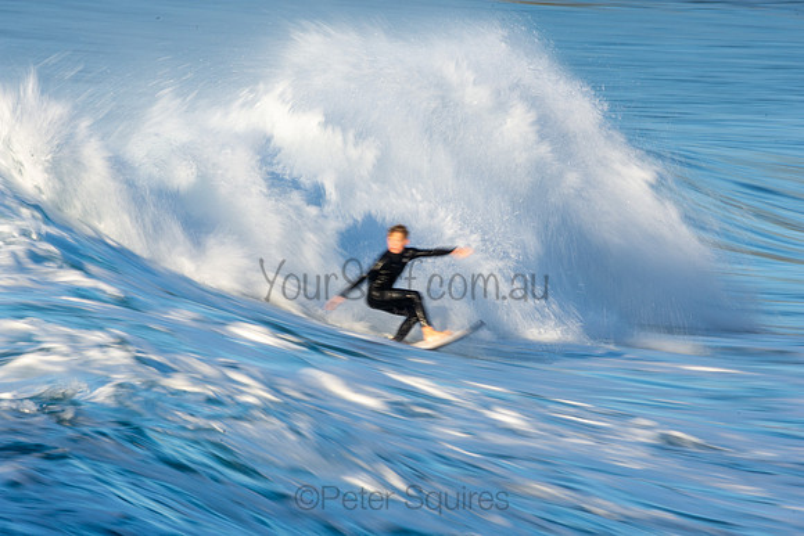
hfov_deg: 2.7
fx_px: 16753
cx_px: 402
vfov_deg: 1.8
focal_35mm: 750
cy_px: 268
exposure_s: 1/20
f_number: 29
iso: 100
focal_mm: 500
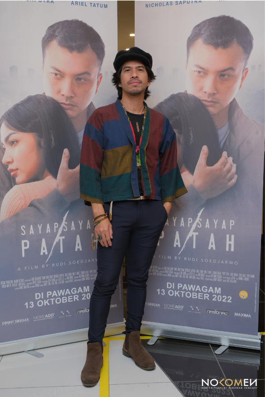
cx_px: 132
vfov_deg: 35.6
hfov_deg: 24.2
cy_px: 198
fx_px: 618
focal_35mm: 56
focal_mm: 37.6
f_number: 4
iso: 1250
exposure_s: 1/60
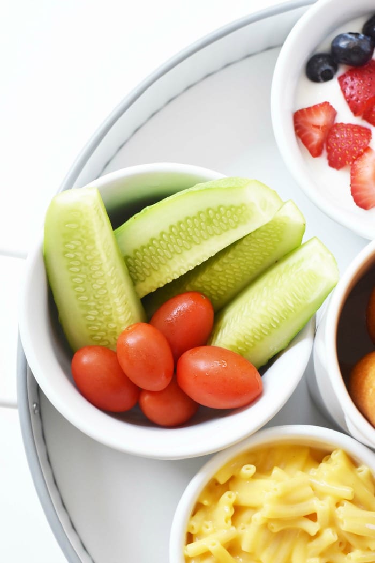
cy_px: 282
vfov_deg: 27.0
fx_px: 1172
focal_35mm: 75
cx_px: 188
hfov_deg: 18.2
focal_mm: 50
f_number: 6.3
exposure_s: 1/160
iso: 800
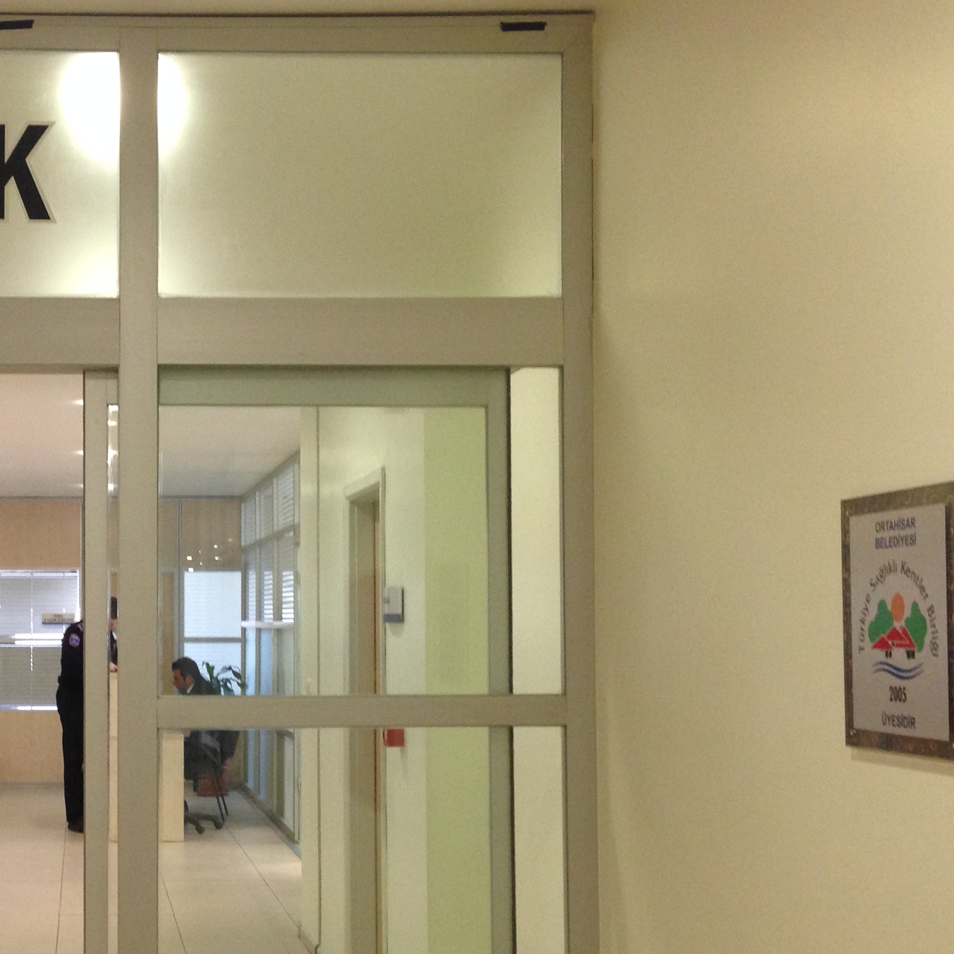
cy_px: 558
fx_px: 1808
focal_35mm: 58
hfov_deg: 28.8
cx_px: 159
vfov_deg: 29.5
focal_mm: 4.12
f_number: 2.4
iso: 125
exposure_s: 1/20
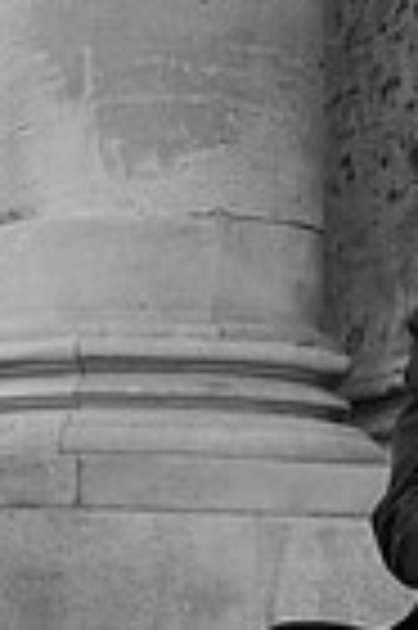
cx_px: 238
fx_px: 4347
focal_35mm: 249
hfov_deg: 5.5
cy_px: 472
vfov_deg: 8.3
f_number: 2.8
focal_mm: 40
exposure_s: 1/640
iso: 200
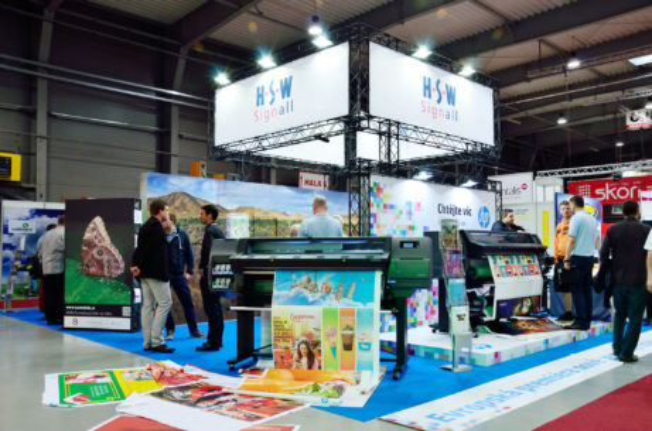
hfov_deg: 59.6
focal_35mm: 32
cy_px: 216
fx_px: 569
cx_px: 326
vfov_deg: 41.5
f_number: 6.3
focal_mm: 21
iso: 640
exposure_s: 1/30
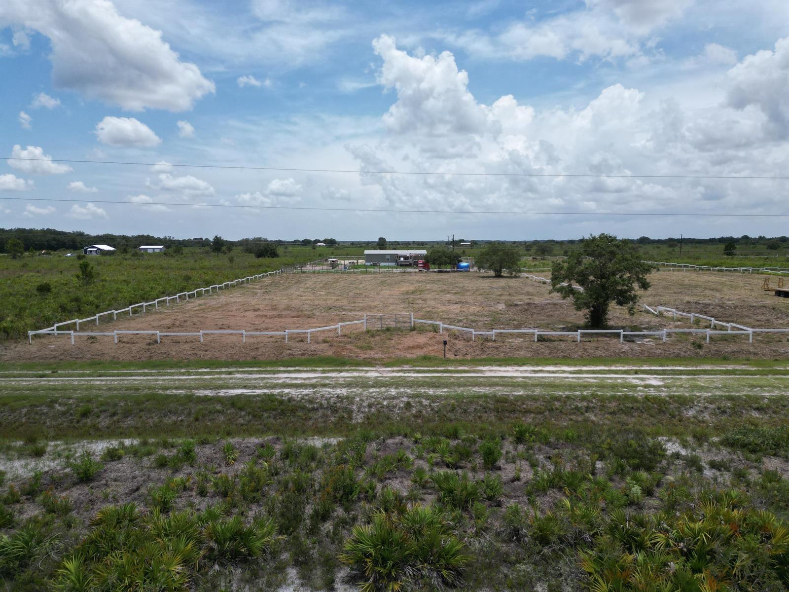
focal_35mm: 24
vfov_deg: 56.8
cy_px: 296
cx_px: 394
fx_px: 547
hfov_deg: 71.6
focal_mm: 6.72
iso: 120
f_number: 1.7
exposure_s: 1/4000
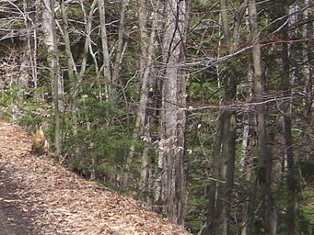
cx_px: -25
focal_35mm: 114
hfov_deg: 16.8
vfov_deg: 12.8
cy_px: -12
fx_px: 1034
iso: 80
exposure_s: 1/125
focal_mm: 6.3
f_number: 2.8
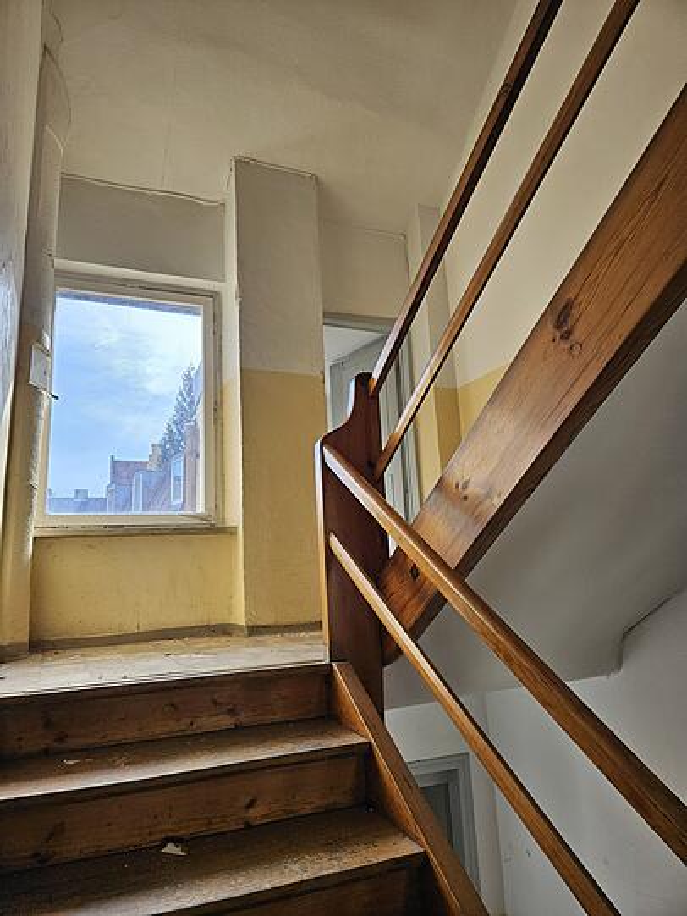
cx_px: 344
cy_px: 458
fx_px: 608
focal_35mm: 23
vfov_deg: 73.9
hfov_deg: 58.9
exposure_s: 1/379
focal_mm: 5.4
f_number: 1.8
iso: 50
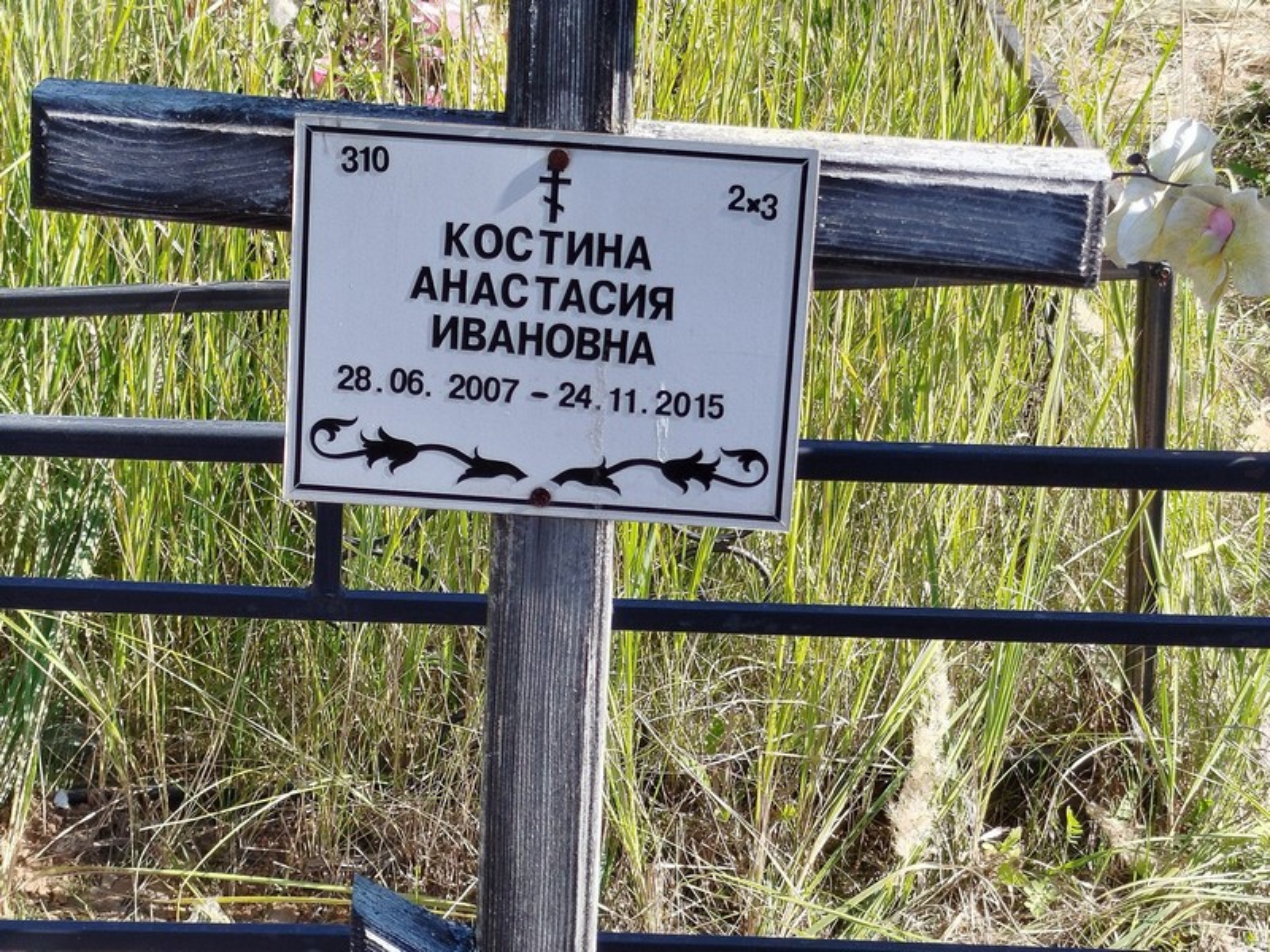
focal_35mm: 29
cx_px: 635
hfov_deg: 61.7
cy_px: 476
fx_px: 1064
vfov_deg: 48.2
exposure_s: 1/270
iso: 50
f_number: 1.7
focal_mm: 5.31
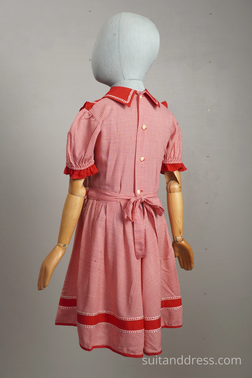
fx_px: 504
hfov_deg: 28.1
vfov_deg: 41.1
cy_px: 189
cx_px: 126
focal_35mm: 48
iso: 400
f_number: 7.1
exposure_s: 1/50
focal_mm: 32
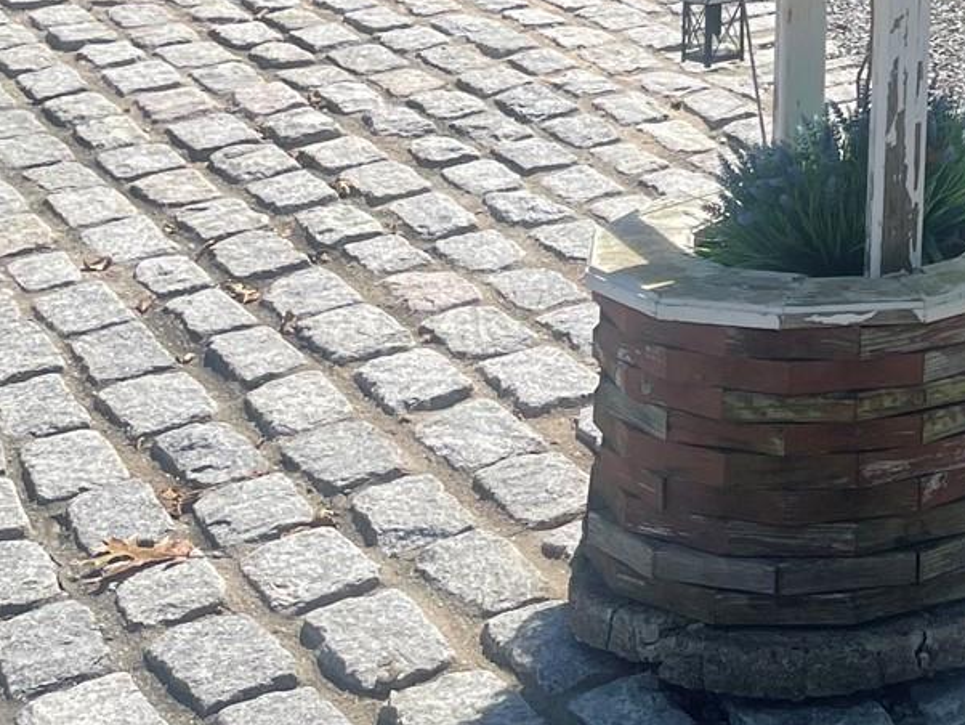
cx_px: 1475
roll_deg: -1.2
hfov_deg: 19.8
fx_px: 2371
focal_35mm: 85
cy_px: -428
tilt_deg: -3.2
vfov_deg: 15.7
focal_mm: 5.1
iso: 32
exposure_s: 1/1597
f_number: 1.6
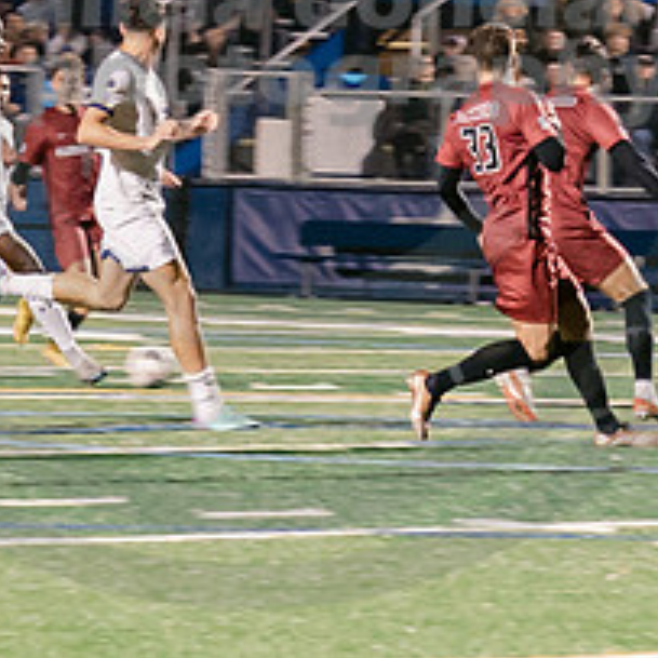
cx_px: -159
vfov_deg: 3.9
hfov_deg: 3.9
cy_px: 238
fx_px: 9635
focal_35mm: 448
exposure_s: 1/160
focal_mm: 70
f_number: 4
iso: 2500
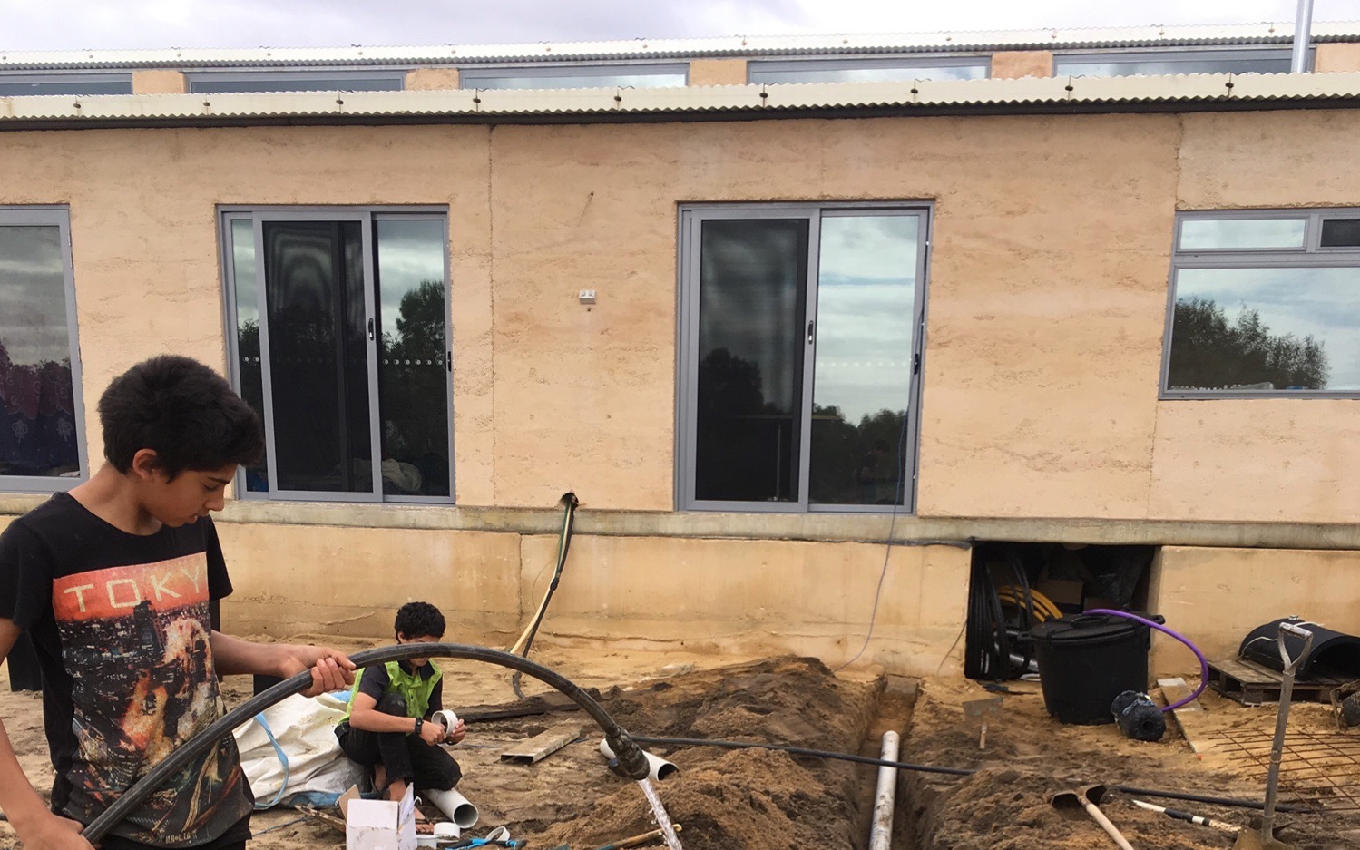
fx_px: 1557
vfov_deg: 28.5
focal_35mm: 42
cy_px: 864
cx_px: 694
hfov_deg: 47.2
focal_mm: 4.15
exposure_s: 1/496
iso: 25
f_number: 2.2
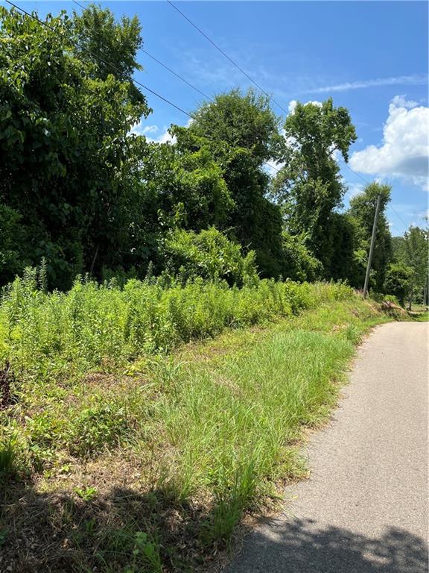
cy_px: 286
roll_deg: -3.9
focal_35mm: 26
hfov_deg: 53.1
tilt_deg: -3.0
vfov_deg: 67.3
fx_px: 430
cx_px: 214
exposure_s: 1/1957
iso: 50
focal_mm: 5.1
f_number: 1.6
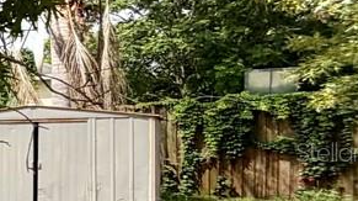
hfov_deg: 13.7
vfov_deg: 14.3
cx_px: -572
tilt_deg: -0.5
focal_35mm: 84
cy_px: 152
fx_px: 797
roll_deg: -0.1
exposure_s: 1/853
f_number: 2.2
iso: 20
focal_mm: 2.22
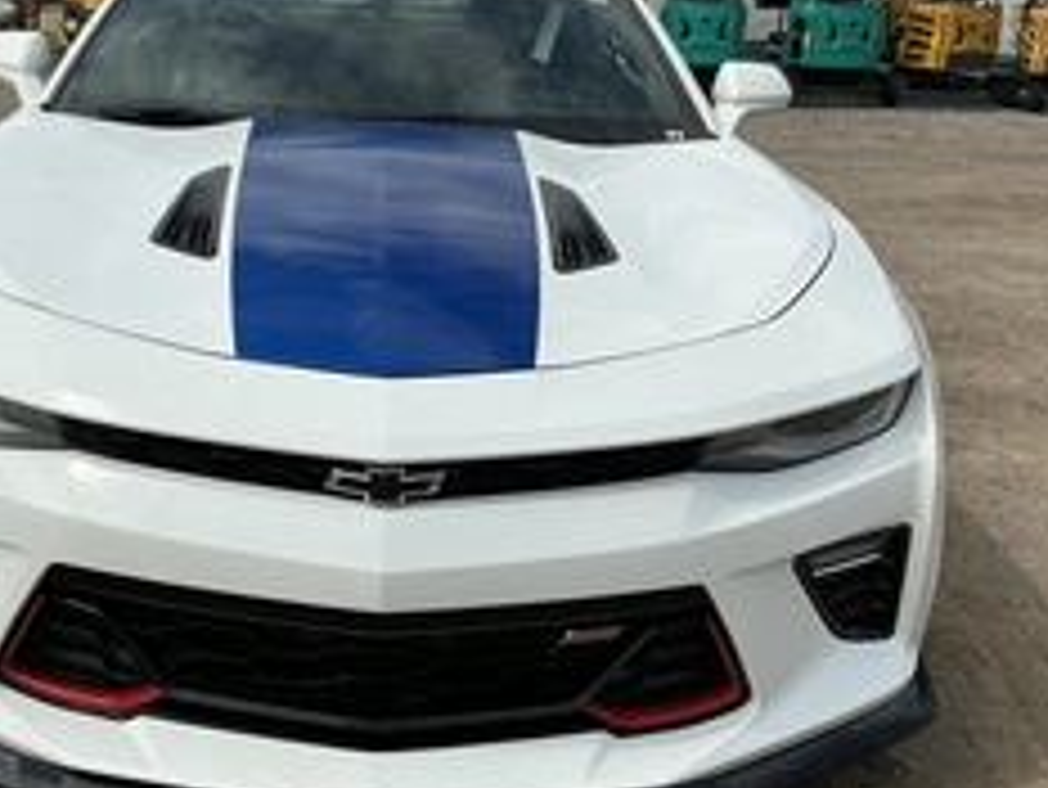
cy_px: 410
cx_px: 391
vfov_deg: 30.3
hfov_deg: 39.4
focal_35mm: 48
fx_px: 1454
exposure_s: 1/3322
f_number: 1.8
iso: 25
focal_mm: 3
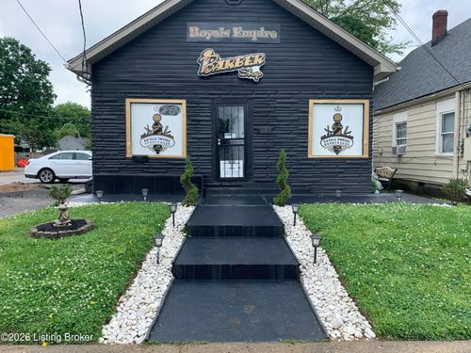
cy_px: 176
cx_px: 236
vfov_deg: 53.1
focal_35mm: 26
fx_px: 354
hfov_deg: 67.3
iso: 25
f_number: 1.8
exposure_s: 1/743
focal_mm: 4.25
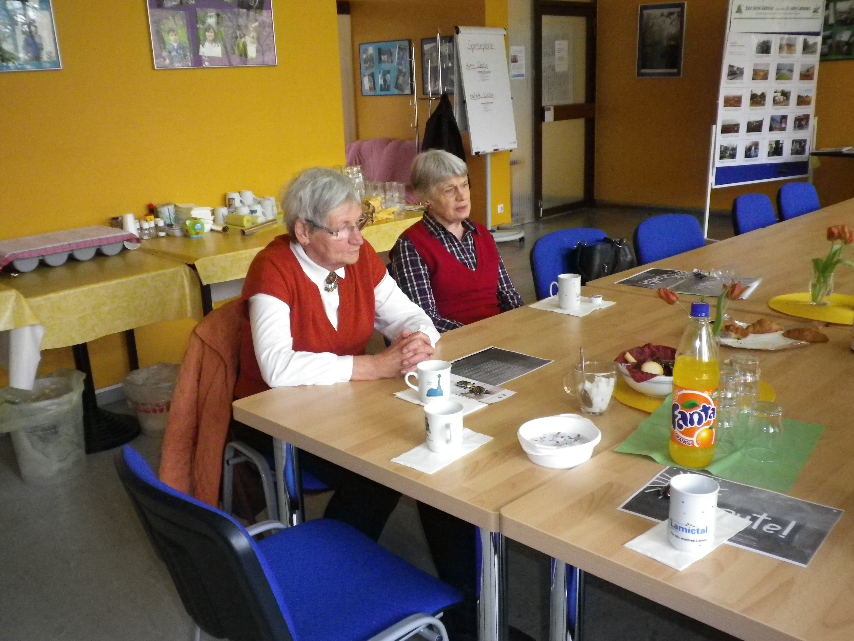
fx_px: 863
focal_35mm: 35
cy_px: 320
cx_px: 427
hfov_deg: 52.6
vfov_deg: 40.7
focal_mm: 6.36
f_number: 3.9
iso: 800
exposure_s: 1/100
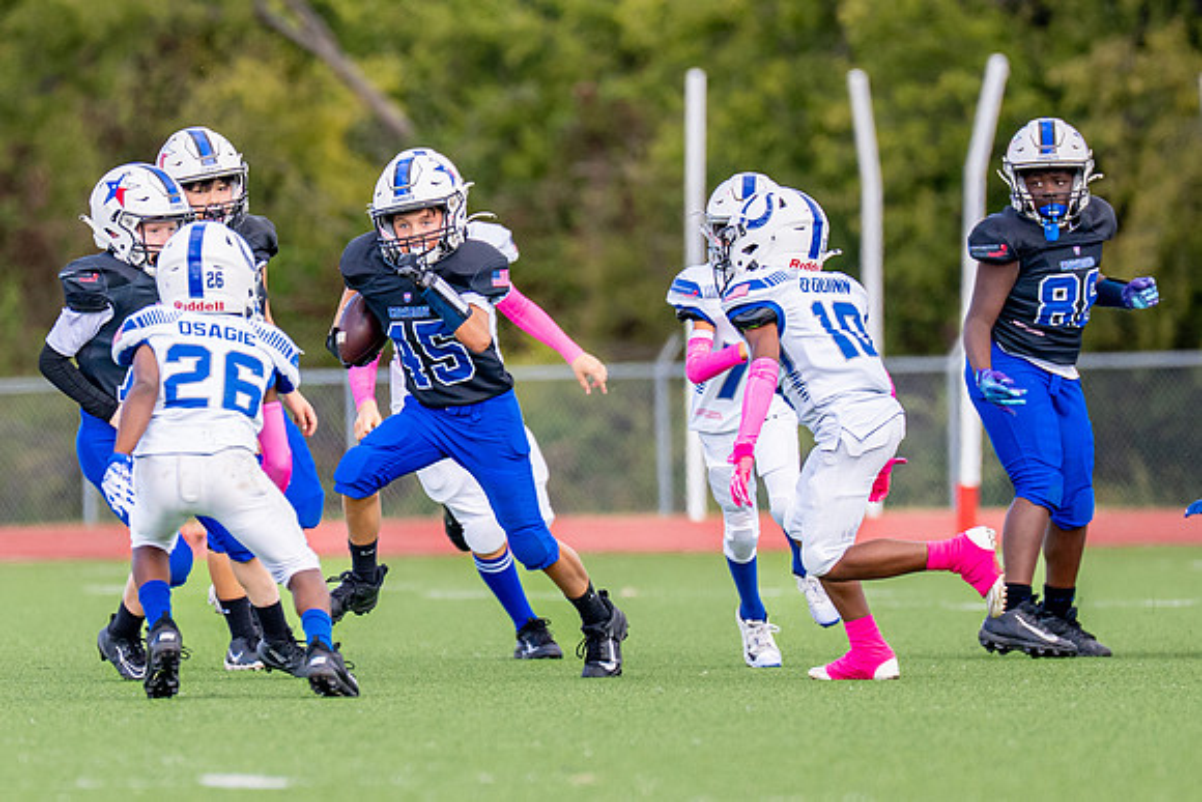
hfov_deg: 3.5
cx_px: 559
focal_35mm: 591
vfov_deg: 2.3
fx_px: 19744
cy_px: 481
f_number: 2.8
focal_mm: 200
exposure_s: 1/2500
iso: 320
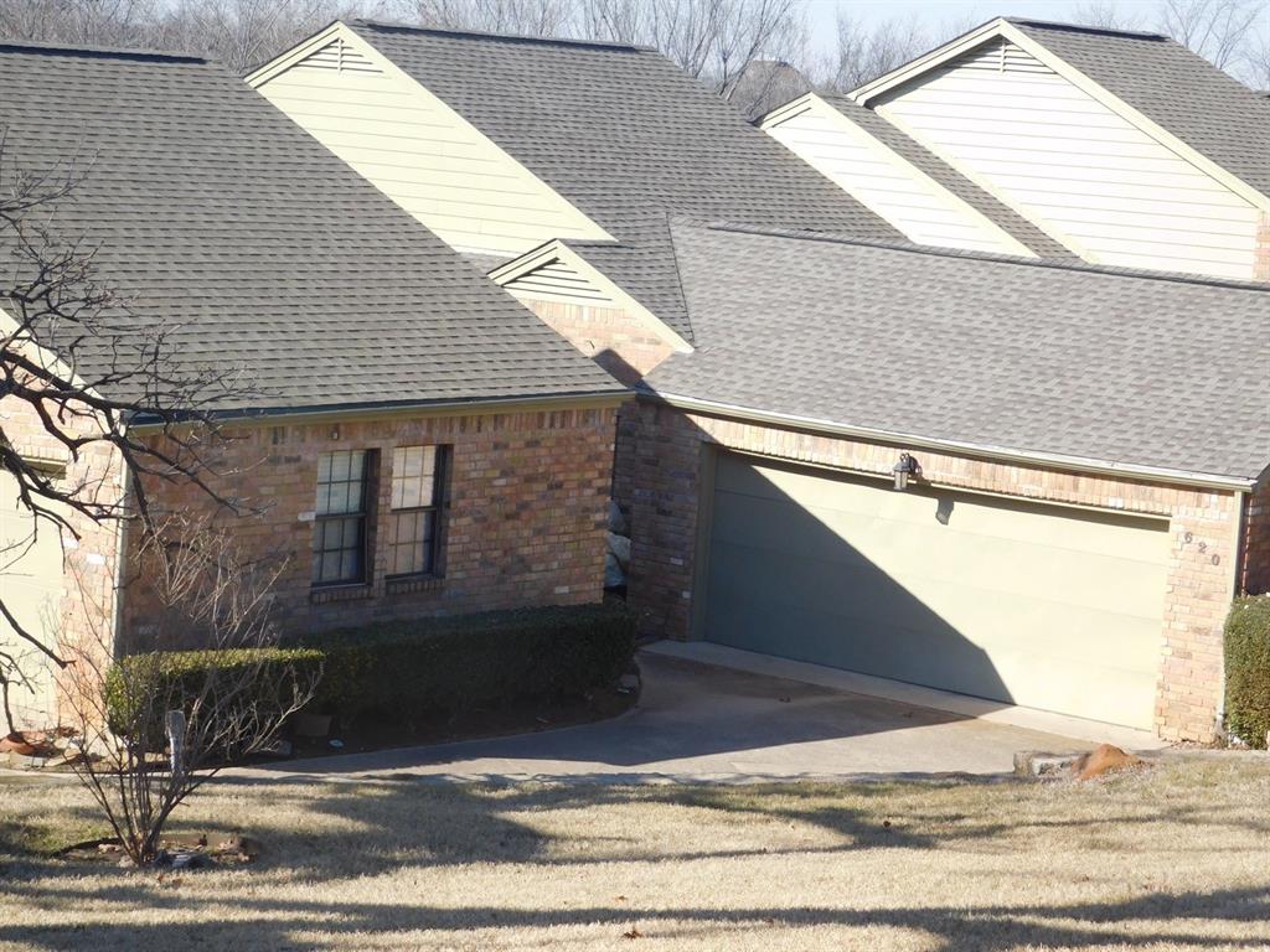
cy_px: 476
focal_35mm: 91
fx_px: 3339
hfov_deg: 21.5
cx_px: 635
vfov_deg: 16.2
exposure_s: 1/500
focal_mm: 16.1
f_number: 4.5
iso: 125
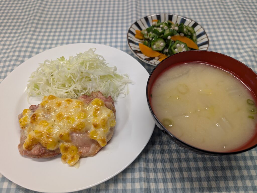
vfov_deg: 56.9
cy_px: 96
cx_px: 128
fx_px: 178
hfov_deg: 71.5
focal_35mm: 24
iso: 27
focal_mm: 6.9
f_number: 1.68
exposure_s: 1/40
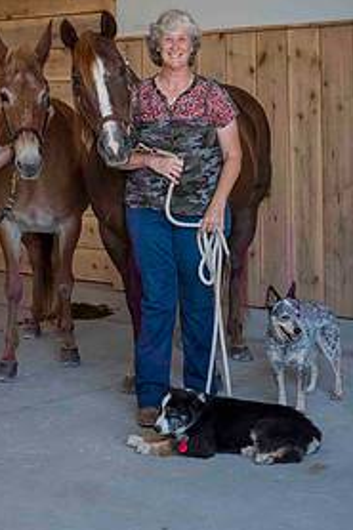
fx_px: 1193
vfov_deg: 24.9
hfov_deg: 16.8
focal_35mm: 81
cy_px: 149
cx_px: 92
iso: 400
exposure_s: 1/160
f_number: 9
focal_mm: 50
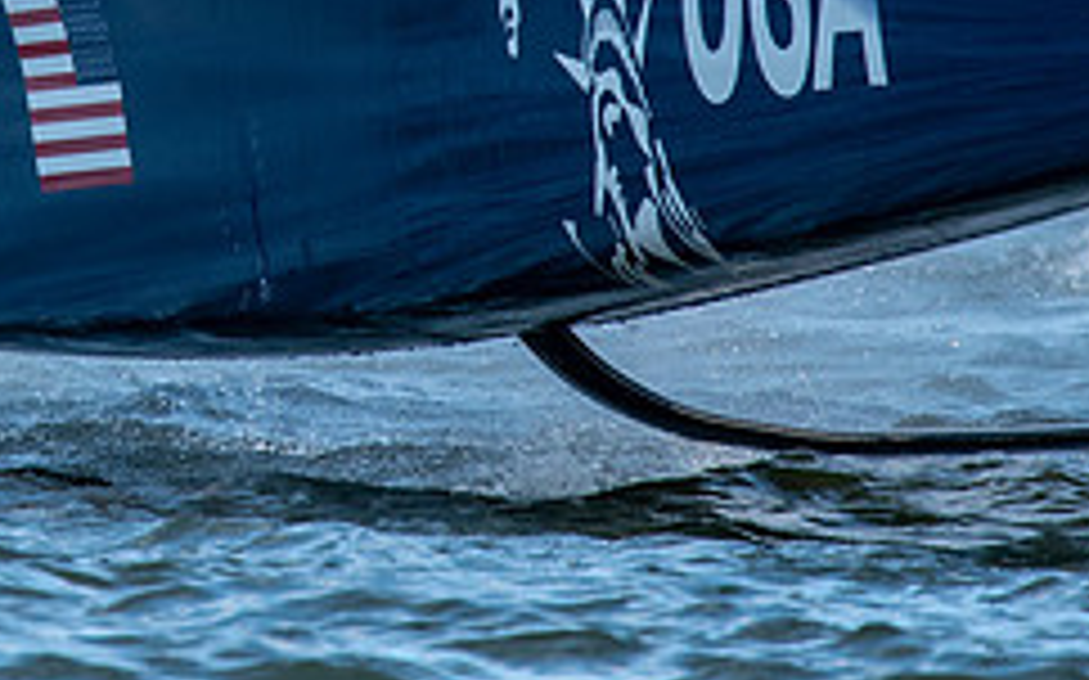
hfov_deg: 1.1
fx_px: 55444
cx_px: -53
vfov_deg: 0.7
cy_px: -301
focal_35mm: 1869
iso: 500
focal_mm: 420
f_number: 5.6
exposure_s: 1/1600
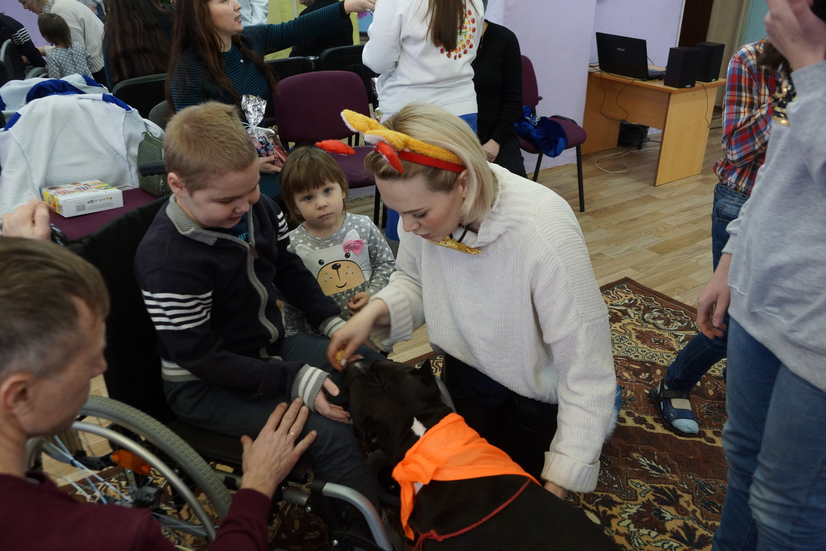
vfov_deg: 43.6
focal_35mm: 30
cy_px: 276
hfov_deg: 61.9
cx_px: 413
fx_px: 688
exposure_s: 1/40
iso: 800
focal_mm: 20
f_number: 4.5
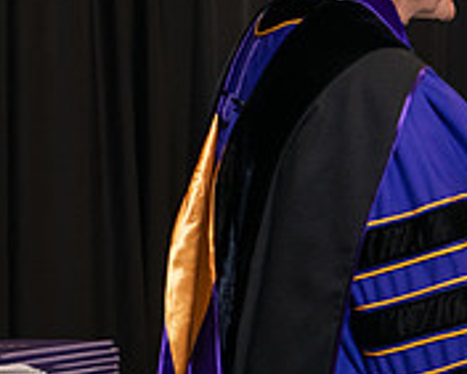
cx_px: 674
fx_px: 3001
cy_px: 179
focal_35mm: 217
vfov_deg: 7.1
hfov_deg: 8.7
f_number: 5
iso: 1600
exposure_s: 1/125
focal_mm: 70
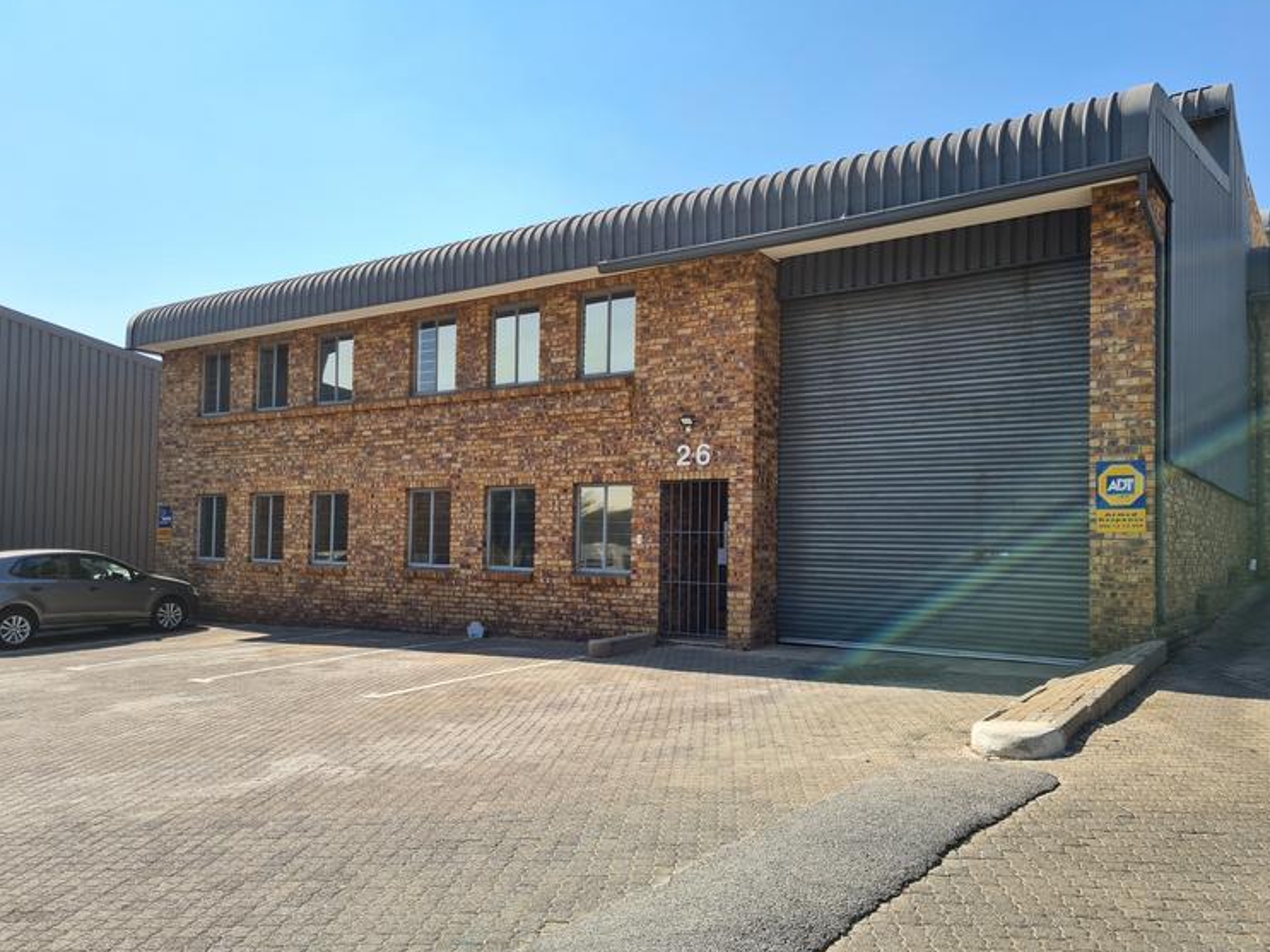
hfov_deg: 63.4
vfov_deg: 49.7
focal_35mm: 28
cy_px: 494
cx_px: 655
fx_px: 1027
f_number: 1.8
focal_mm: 5.4
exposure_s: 1/1568
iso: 50
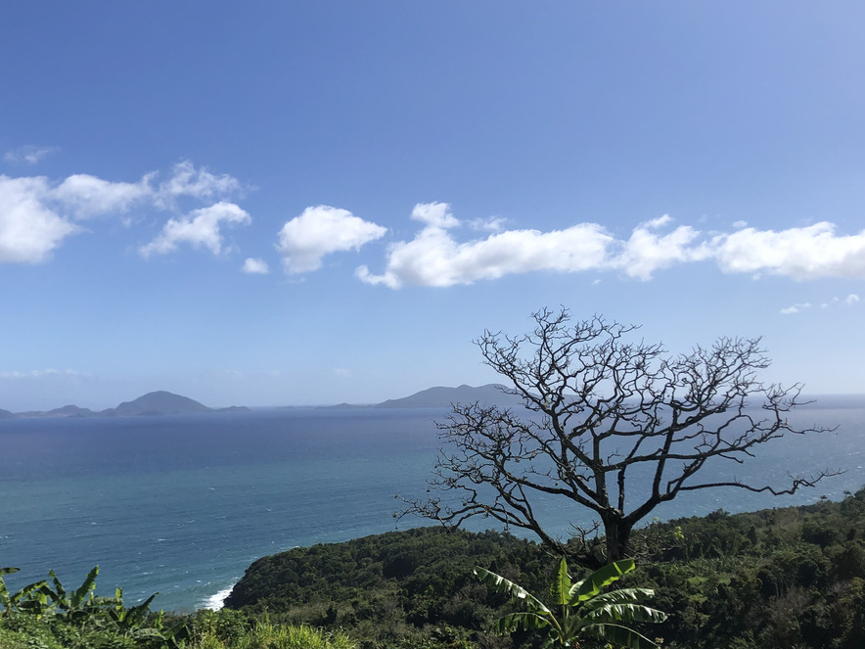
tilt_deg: +2.4
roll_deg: +1.6
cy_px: 367
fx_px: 950
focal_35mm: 38
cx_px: 408
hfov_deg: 49.0
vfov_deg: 37.7
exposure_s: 1/4000
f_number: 1.8
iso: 20
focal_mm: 4
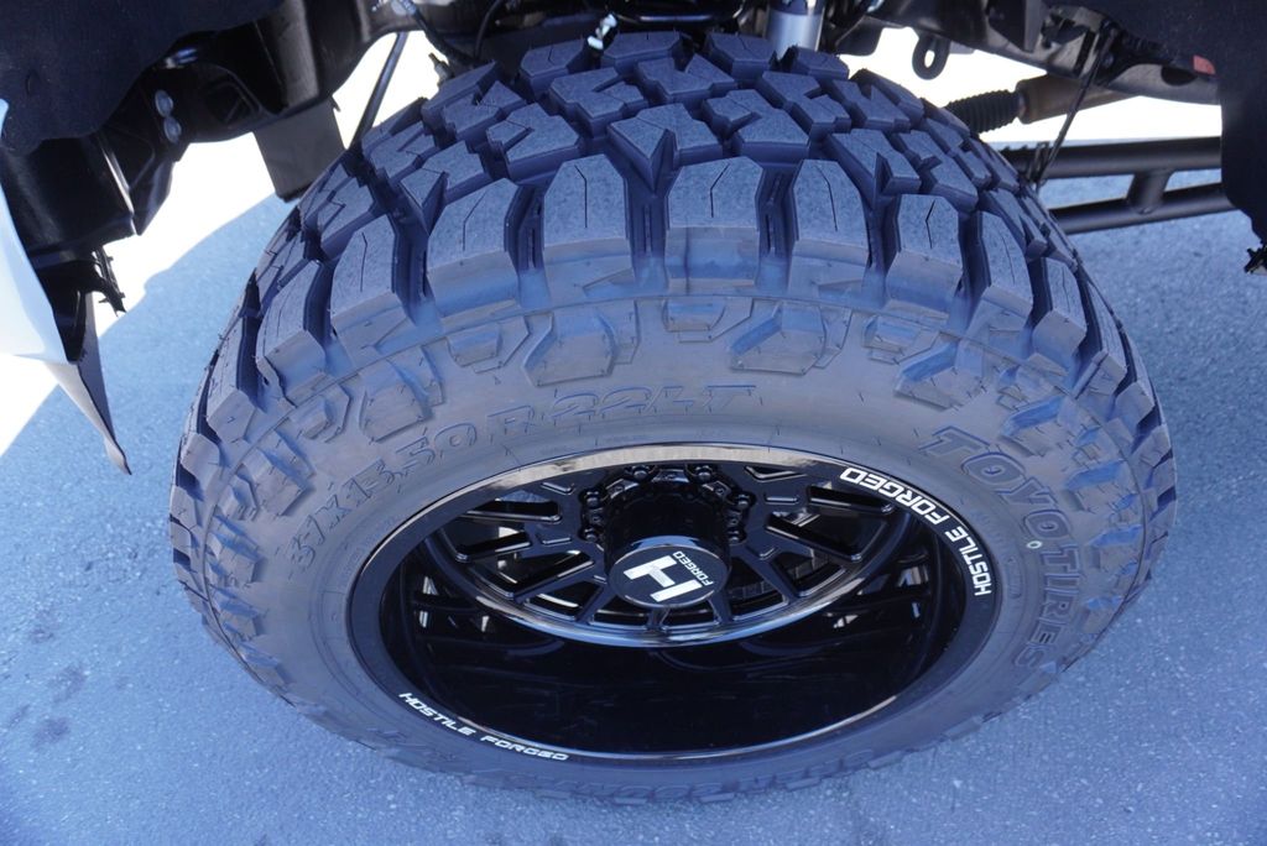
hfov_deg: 73.7
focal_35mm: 24
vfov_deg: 53.2
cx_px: 634
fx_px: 845
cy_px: 423
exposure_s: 1/160
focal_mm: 16
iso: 320
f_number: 4
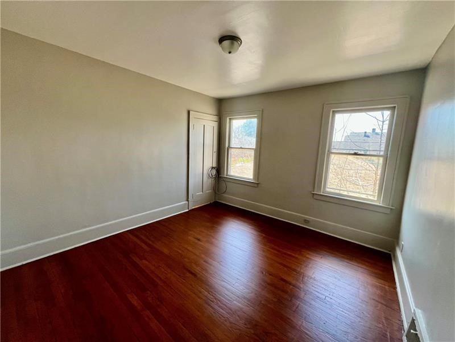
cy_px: 171
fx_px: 171
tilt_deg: -9.7
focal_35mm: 13
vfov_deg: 89.9
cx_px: 228
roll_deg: -2.0
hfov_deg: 106.2
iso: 100
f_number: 1.8
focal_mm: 1.57
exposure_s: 1/99
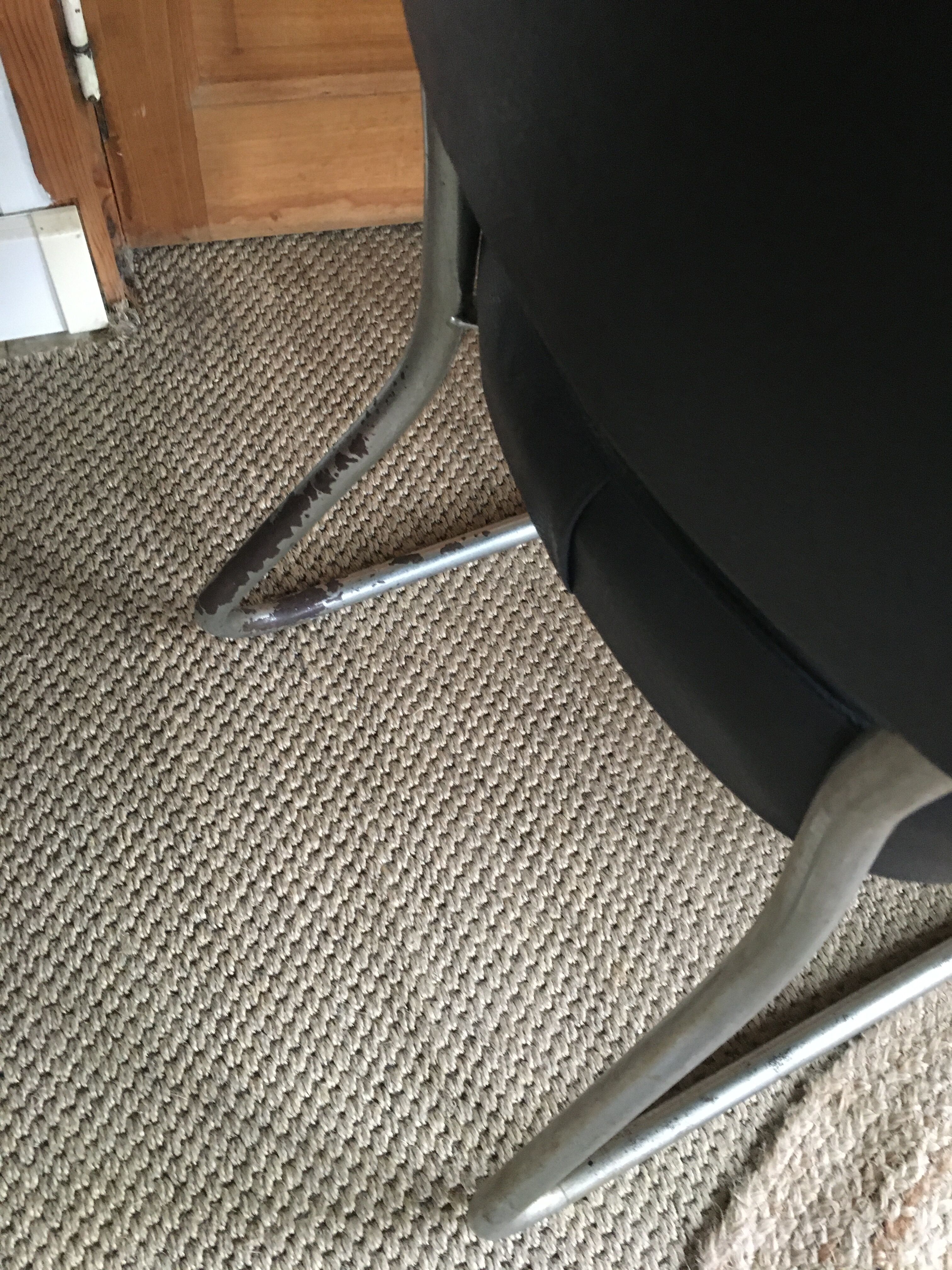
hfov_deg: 48.2
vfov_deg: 61.7
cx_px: 476
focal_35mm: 29
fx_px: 1063
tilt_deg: -62.6
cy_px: 635
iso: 400
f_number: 2.2
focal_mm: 4.15
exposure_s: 1/17
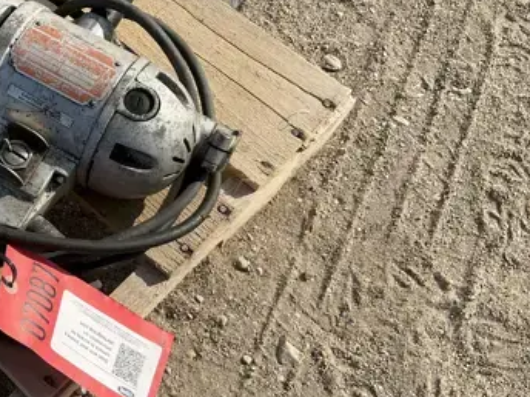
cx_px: 69
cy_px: 189
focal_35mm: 54
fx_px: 827
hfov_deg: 33.9
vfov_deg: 27.0
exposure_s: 1/1675
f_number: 1.8
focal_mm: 3
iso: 25
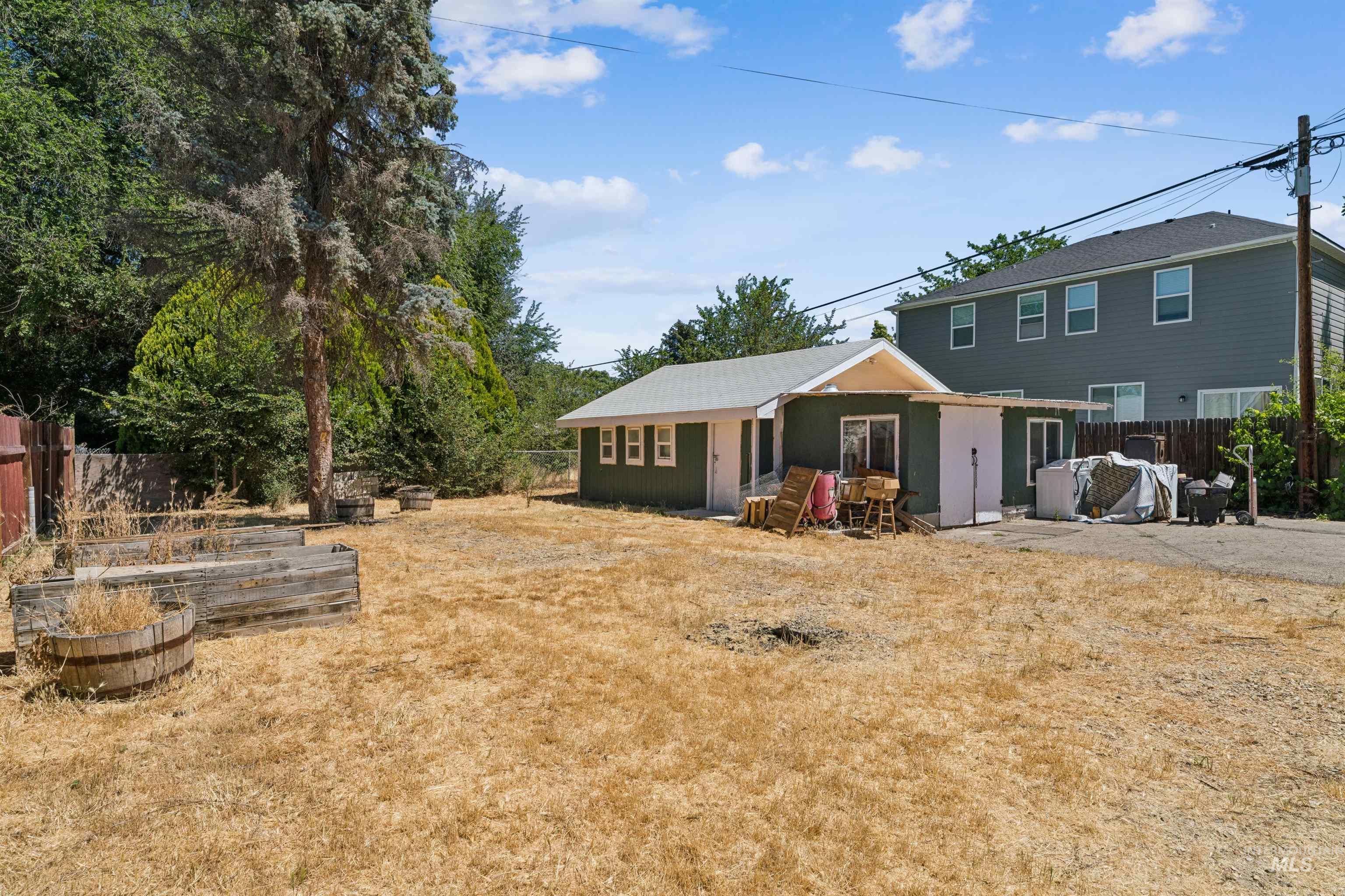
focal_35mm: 19
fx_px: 717
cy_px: 448
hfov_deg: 86.3
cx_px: 672
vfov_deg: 64.0
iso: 400
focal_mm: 19.2
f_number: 13
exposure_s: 1/400
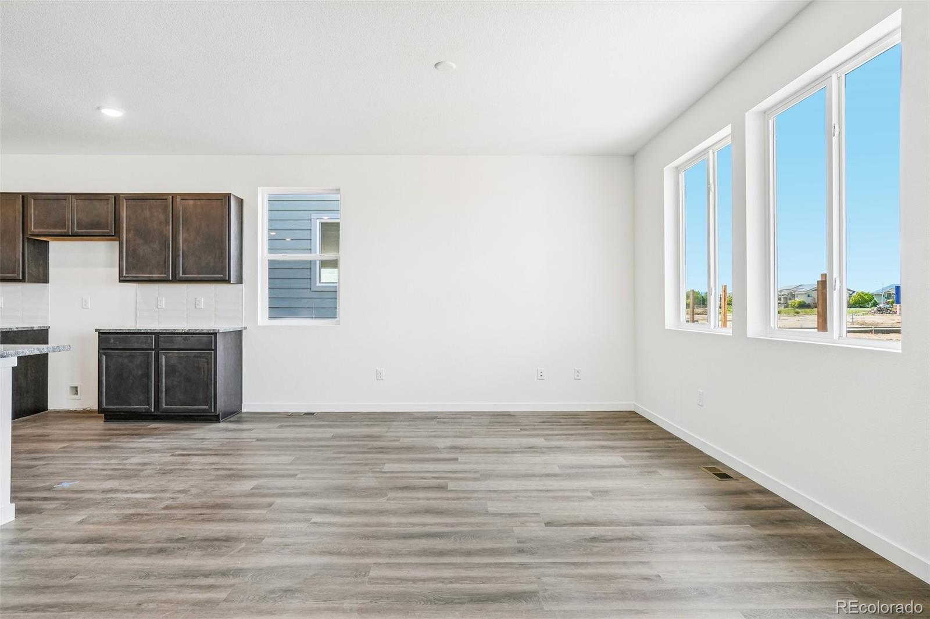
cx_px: 465
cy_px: 310
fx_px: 504
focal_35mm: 20
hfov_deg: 85.4
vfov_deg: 63.2
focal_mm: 13
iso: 400
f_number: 8
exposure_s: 1/100
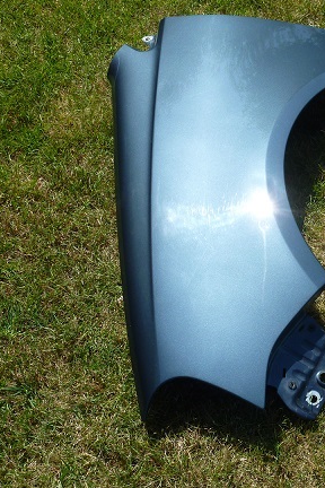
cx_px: 297
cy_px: 242
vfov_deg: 33.9
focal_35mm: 59
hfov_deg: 22.4
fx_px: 799
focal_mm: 6.9
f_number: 4.5
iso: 80
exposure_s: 1/400
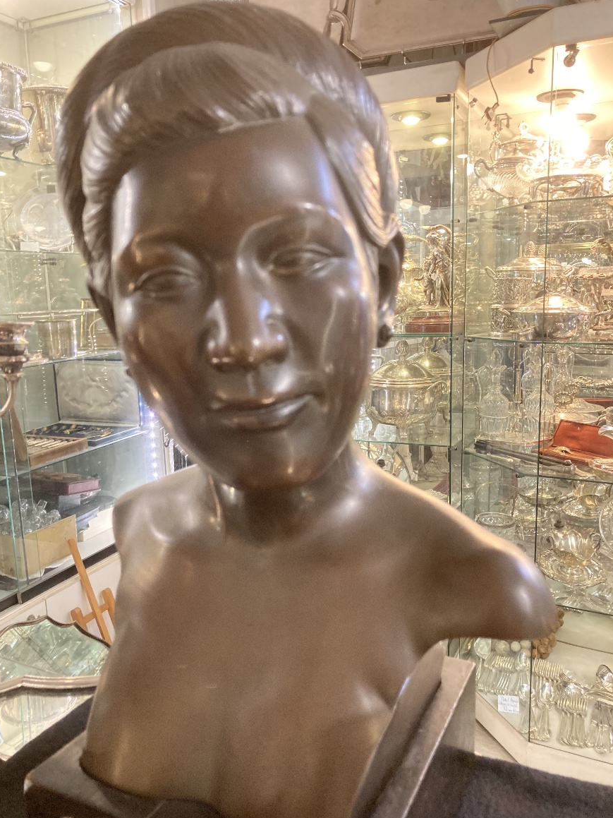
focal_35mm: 29
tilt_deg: -9.7
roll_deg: +1.3
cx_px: 302
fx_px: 685
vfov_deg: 61.7
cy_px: 411
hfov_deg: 48.2
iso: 160
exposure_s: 1/50
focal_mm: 3.99
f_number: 1.8
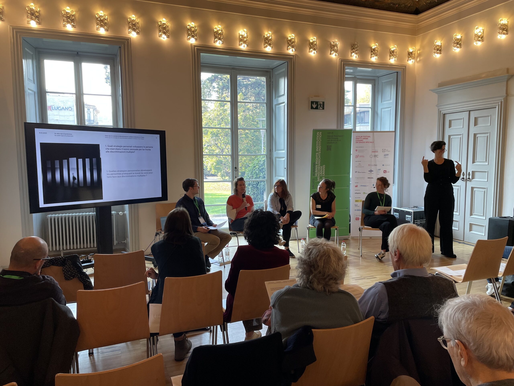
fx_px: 386
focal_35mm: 26
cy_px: 193
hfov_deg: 67.3
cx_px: 257
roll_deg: +1.0
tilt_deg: -4.3
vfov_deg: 53.1
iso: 100
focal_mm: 4.2
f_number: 1.6
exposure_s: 1/120
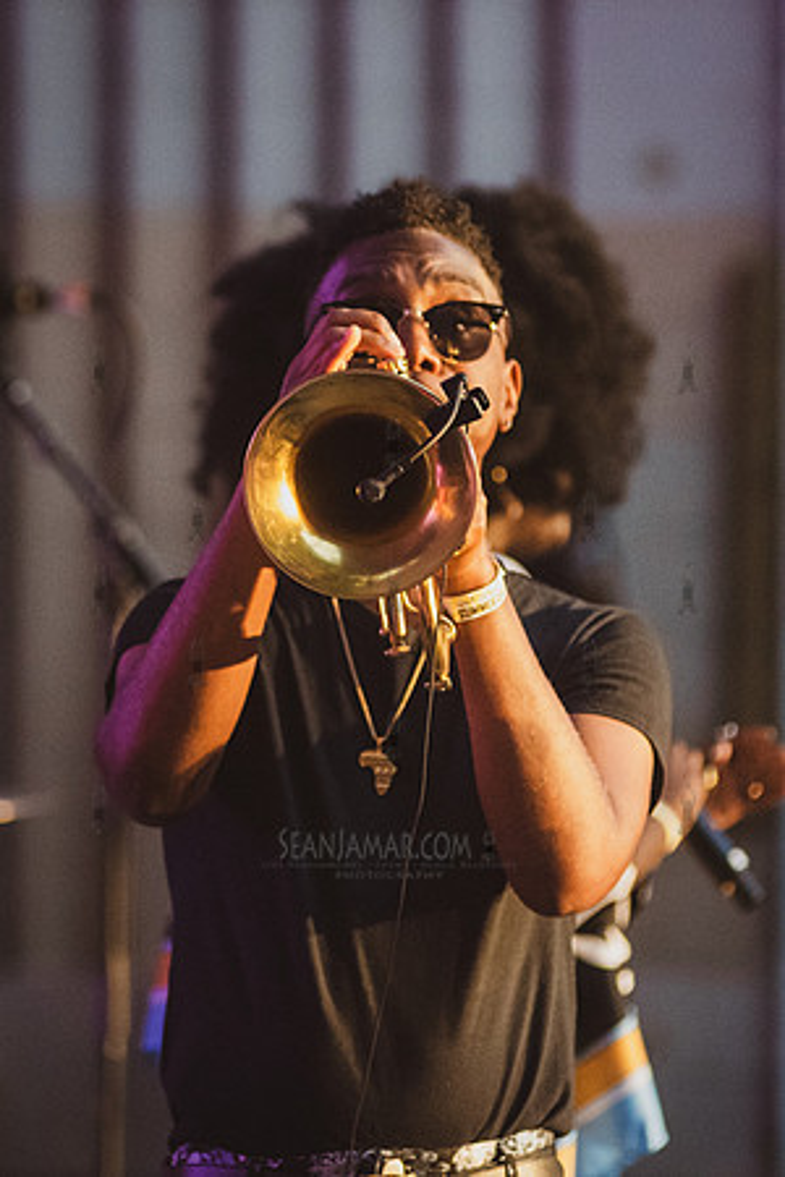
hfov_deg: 4.3
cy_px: 444
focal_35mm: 317
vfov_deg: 6.5
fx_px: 10379
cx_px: 176
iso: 4000
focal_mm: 170
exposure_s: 1/320
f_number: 3.5
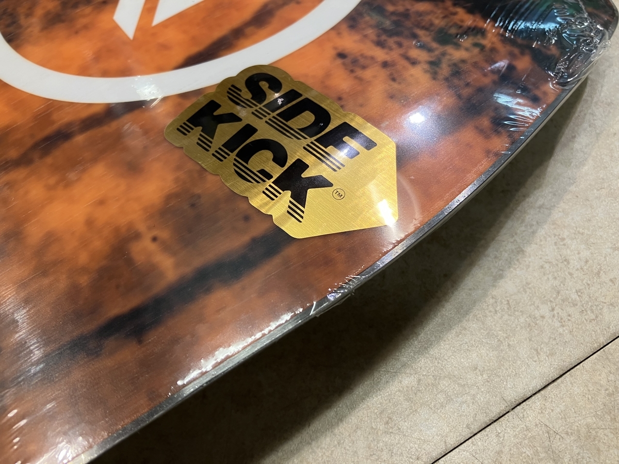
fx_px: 501
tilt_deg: -61.0
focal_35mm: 28
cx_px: 310
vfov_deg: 49.7
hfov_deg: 63.4
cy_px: 232
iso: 40
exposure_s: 1/50
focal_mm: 3.99
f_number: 1.8
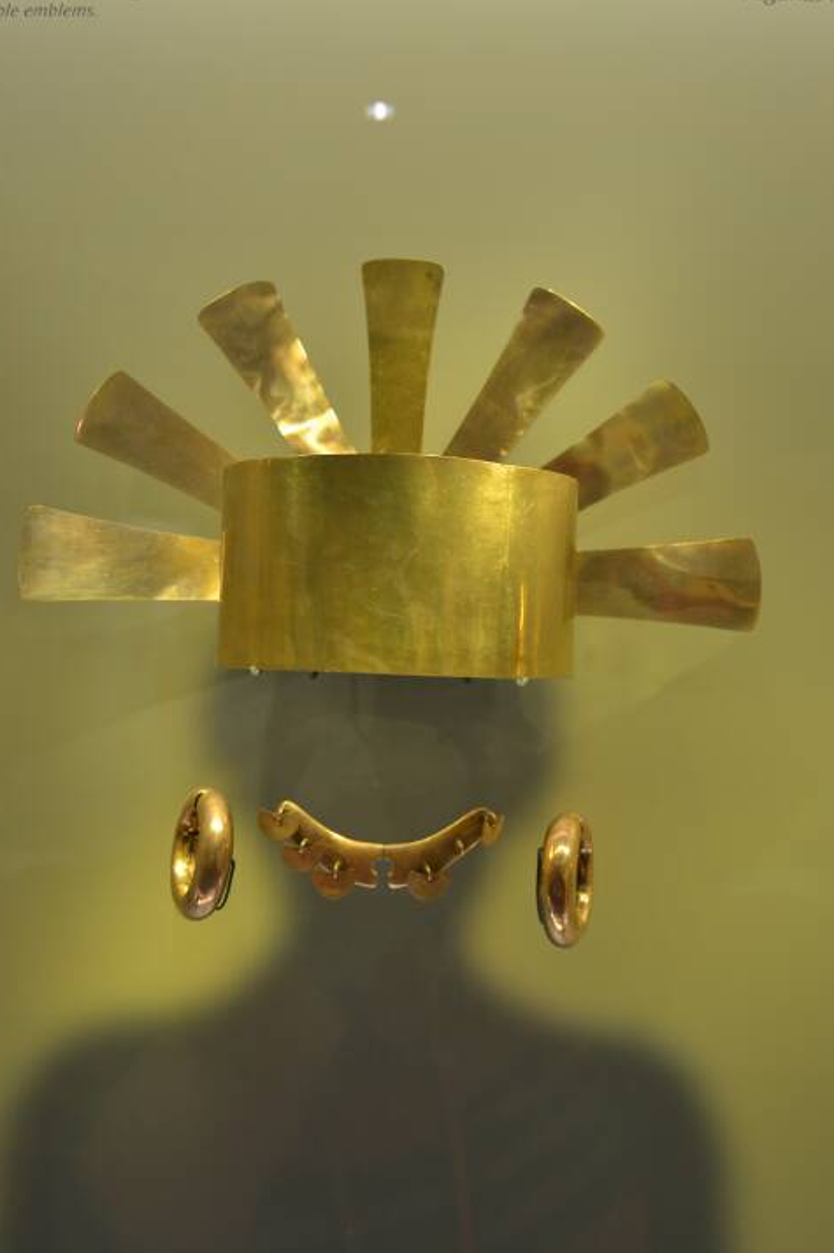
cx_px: 415
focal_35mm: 37
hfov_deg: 35.9
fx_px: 1288
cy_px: 616
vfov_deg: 51.9
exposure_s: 1/15
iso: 100
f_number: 4
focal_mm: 22
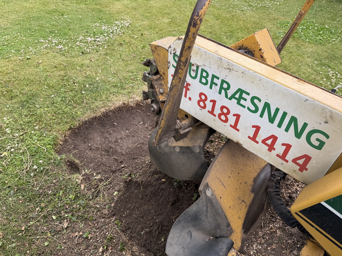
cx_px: 171
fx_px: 237
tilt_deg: -43.1
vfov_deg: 56.8
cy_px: 128
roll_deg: -3.3
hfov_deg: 71.6
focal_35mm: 24
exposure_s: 1/507
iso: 80
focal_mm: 6.76
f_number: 1.78
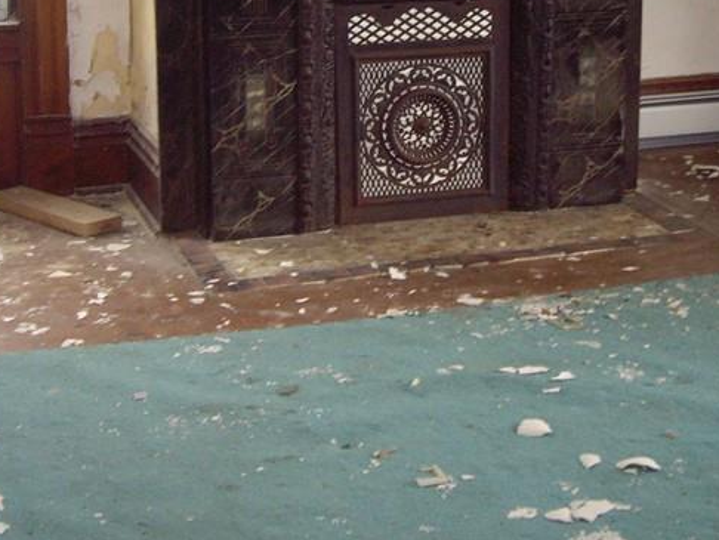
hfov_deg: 24.4
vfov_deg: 18.1
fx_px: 1662
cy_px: 24
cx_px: 405
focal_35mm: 80
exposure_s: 1/40
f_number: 2.7
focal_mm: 6.2
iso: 200
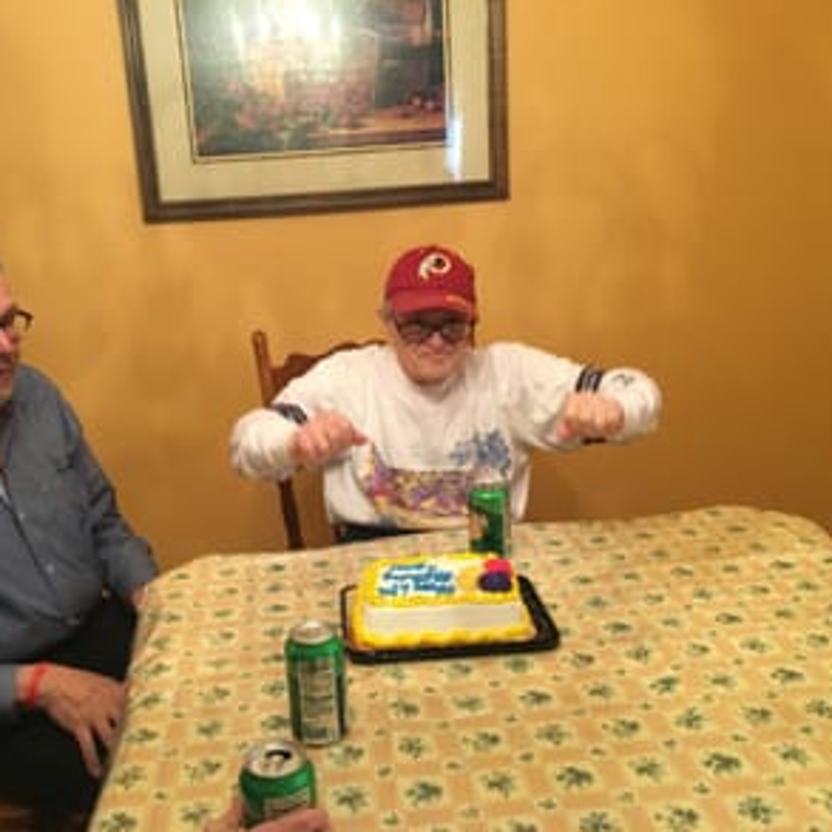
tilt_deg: -16.1
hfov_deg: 47.1
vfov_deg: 47.2
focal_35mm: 35
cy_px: 417
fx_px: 952
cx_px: 352
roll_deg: +4.0
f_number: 2.2
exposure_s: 1/30
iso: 160
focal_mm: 4.15
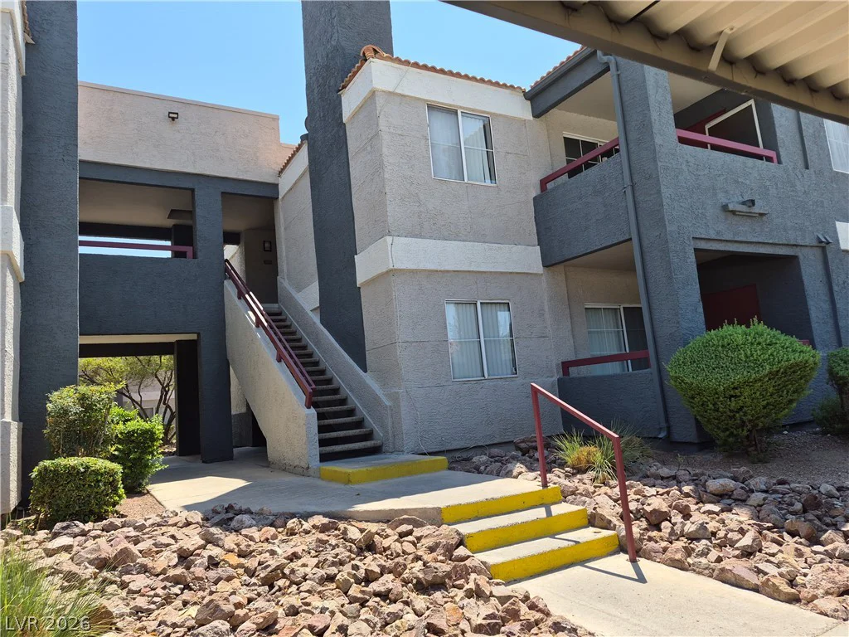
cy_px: 318
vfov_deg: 58.9
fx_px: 564
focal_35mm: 23
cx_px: 424
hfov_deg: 73.9
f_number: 1.8
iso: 80
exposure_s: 1/3544
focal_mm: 5.4
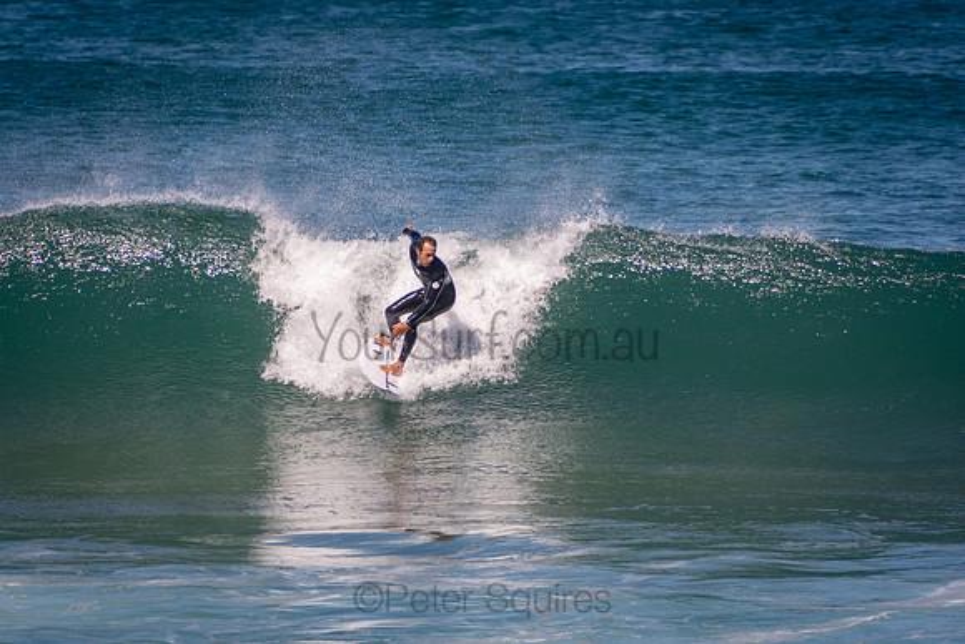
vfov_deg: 2.3
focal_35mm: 600
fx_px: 16086
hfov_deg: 3.4
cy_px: 322
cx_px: 482
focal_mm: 400
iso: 200
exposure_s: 1/1250
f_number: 5.6
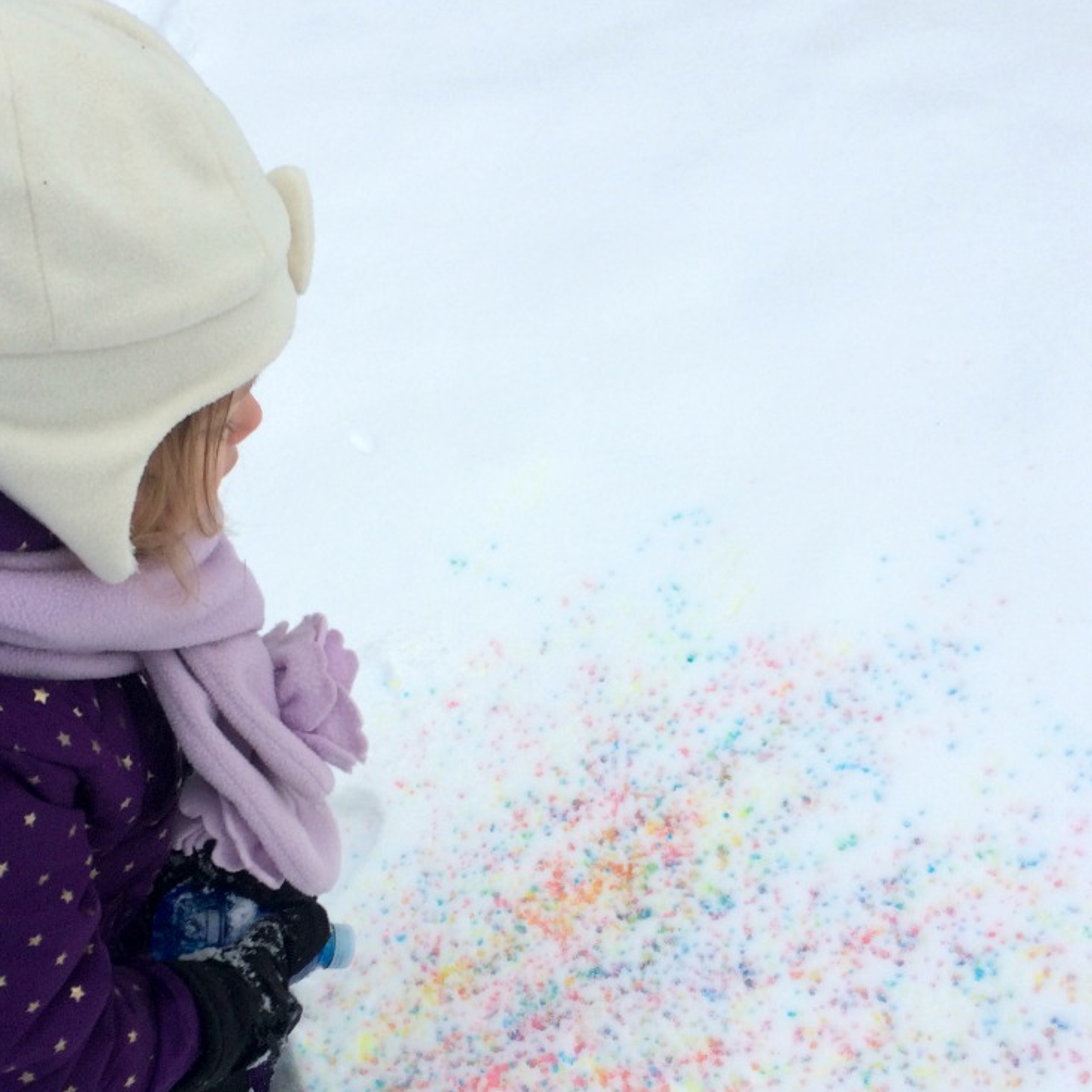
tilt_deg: -56.8
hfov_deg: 40.0
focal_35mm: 42
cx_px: 519
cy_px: 644
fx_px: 1499
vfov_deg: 39.9
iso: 32
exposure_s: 1/380
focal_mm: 4.15
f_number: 2.2
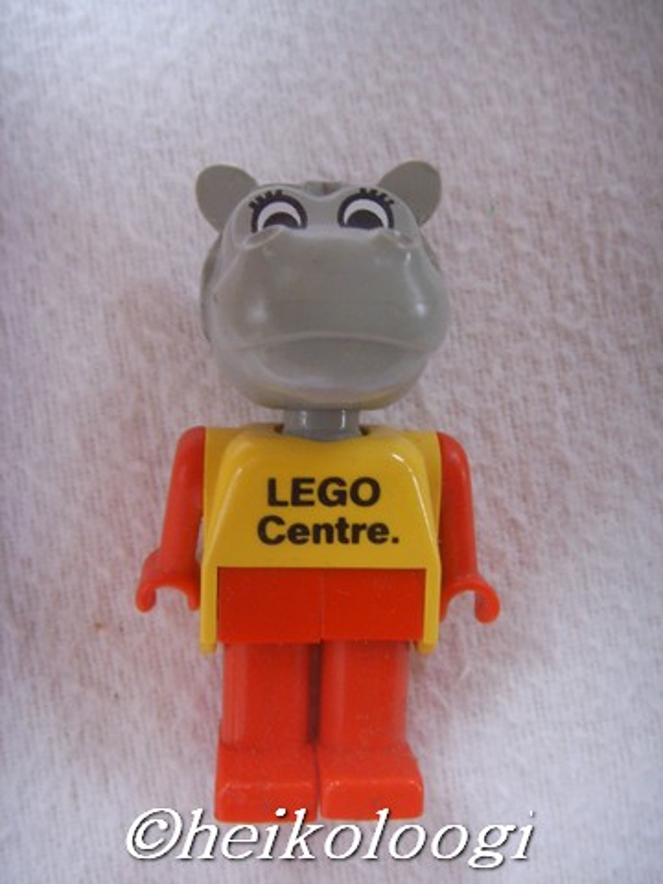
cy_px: 442
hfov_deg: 36.8
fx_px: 996
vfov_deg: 47.9
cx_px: 332
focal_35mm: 39
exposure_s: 1/15
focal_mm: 6.6
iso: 152
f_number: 3.5
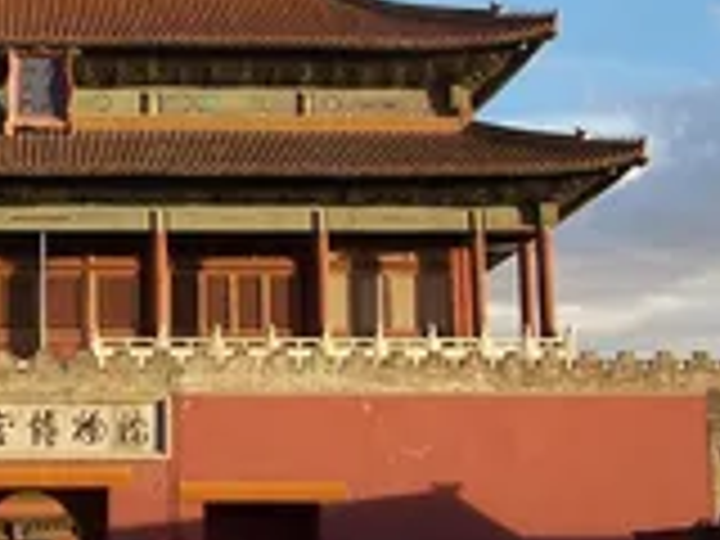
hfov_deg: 20.2
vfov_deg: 15.5
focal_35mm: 95
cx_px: 58
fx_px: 1976
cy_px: 328
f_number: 2.8
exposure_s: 1/250
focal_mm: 6.3
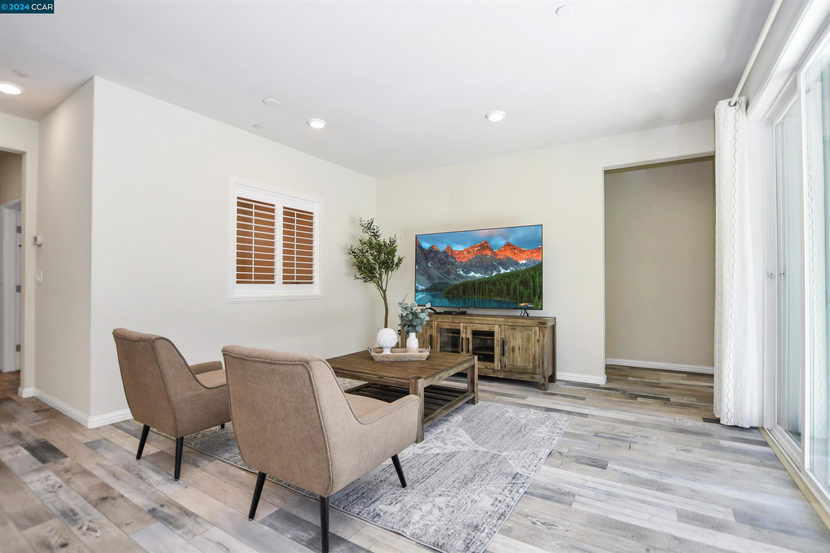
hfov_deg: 100.4
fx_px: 346
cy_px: 276
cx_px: 415
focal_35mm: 15
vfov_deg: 77.3
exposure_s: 1/80
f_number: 4
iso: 500
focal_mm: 10
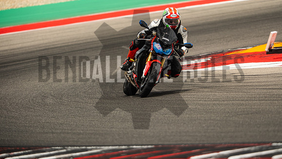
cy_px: 70
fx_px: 3306
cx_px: 141
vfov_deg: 2.8
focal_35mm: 442
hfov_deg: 4.9
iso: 320
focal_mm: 280
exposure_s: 1/2000
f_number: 2.8
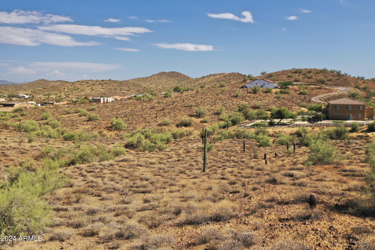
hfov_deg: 65.5
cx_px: 188
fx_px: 292
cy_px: 125
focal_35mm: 28
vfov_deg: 46.4
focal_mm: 10.26
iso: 100
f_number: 5
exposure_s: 1/320
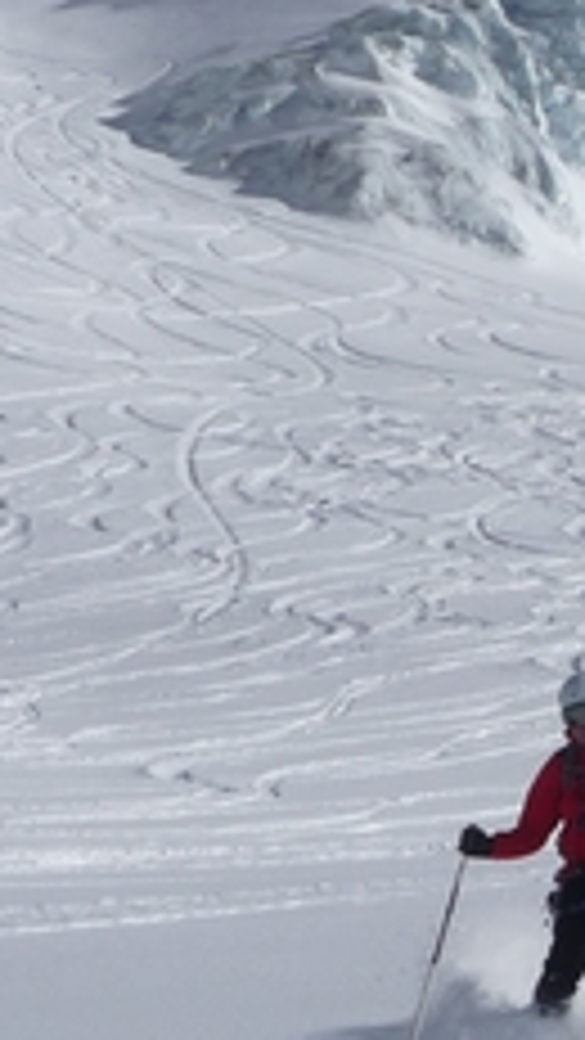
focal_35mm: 142
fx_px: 3914
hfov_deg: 8.0
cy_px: 601
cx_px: 1310
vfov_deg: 15.1
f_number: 10
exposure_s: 1/640
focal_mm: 7.1
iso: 100
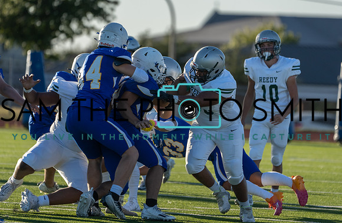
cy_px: 103
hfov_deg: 4.2
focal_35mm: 493
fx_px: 4653
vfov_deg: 2.7
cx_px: 186
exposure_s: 1/1250
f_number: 5.6
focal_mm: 400
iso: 500
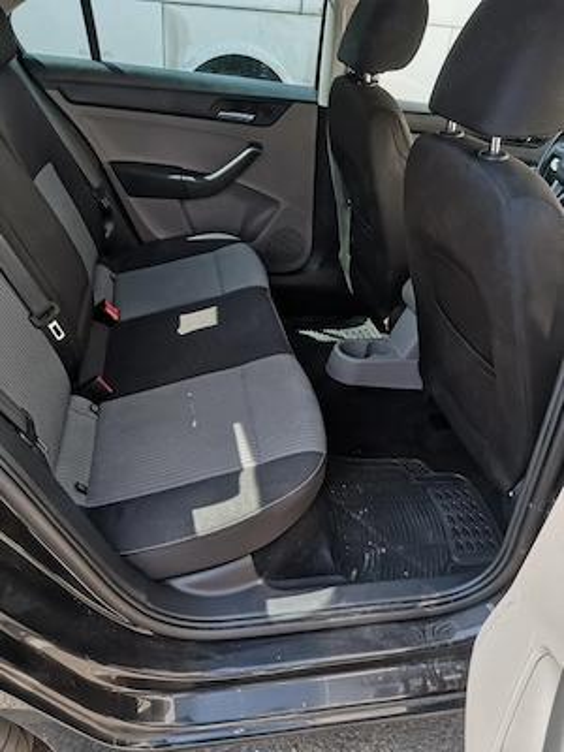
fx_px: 565
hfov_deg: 53.1
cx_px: 282
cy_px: 376
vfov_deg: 67.3
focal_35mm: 26
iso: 50
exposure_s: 1/102
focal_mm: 4.75
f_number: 1.8
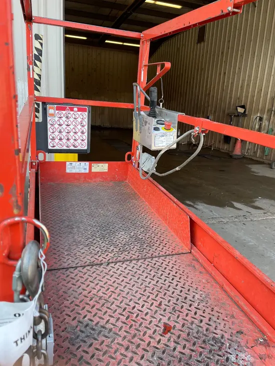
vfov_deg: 67.3
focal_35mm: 26
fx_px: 275
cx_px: 138
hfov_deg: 53.1
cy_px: 183
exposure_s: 1/206
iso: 40
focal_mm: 4.2
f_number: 1.6
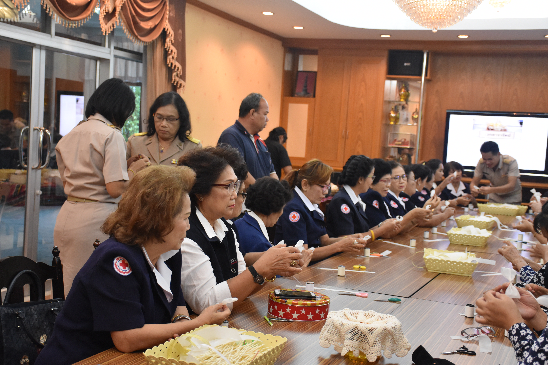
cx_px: 274
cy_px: 182
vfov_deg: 25.8
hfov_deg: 37.9
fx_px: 799
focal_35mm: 52
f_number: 4.2
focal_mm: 35
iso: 1800
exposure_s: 1/60
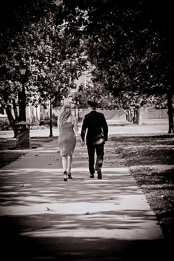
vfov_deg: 19.5
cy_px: 130
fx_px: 763
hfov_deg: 13.0
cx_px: 87
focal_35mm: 105
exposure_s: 1/640
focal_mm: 70
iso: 200
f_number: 2.8
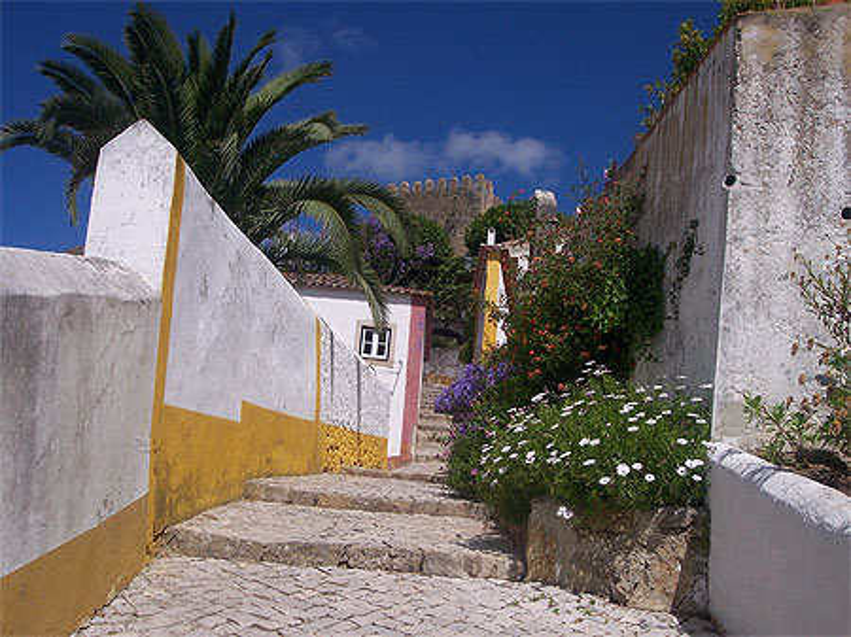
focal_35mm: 38
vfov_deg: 37.7
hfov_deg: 49.0
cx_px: 426
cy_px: 318
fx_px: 934
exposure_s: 1/1000
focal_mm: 8
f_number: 4.8
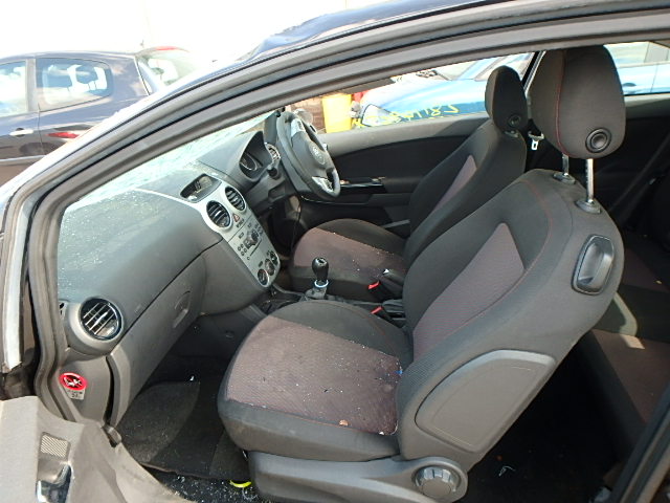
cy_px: 252
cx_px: 335
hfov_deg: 79.0
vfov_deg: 63.4
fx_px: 406
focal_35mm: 21
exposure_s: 1/60
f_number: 3.5
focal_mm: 3.7
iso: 160
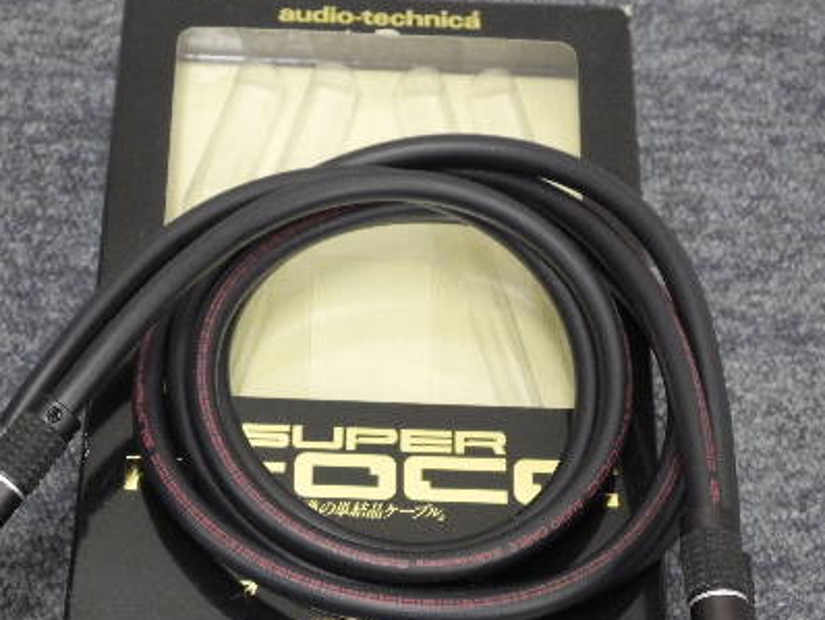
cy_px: 417
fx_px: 2337
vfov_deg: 15.1
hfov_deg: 20.0
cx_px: 359
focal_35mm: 98
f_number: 3.5
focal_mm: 13
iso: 400
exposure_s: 1/14.2
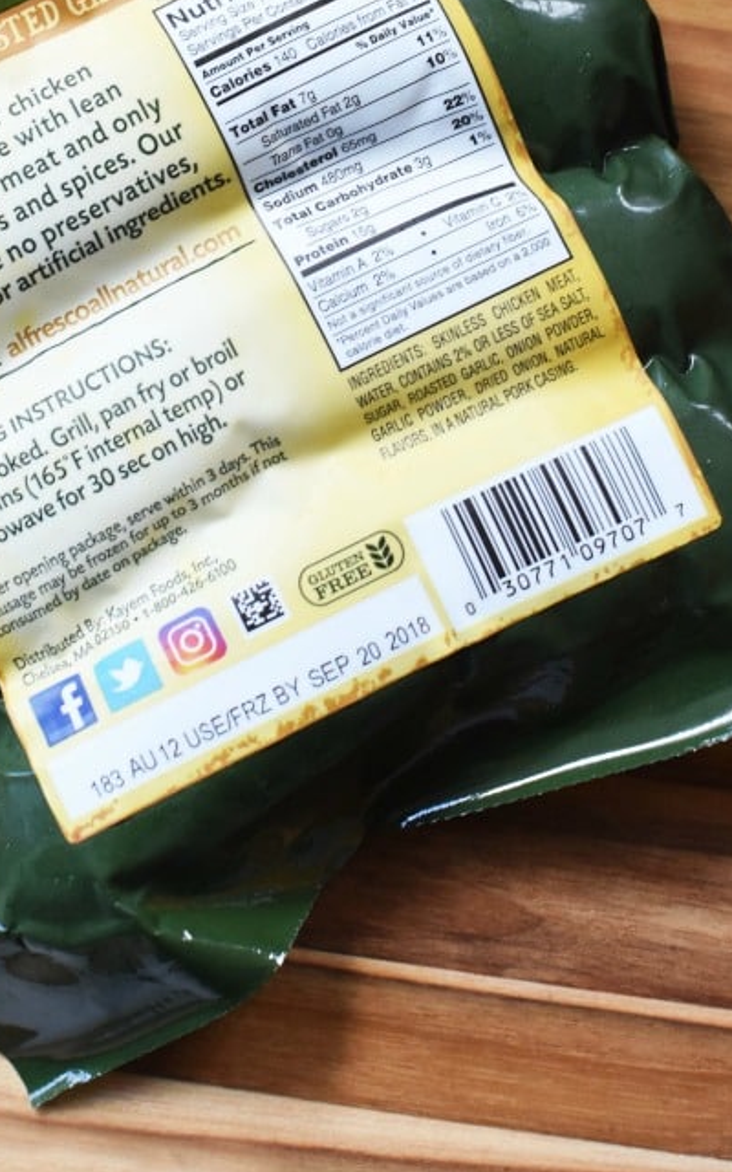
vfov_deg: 23.2
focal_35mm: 88
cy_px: 216
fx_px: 2804
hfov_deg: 14.8
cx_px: 207
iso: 800
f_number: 5.6
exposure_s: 1/125
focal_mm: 35
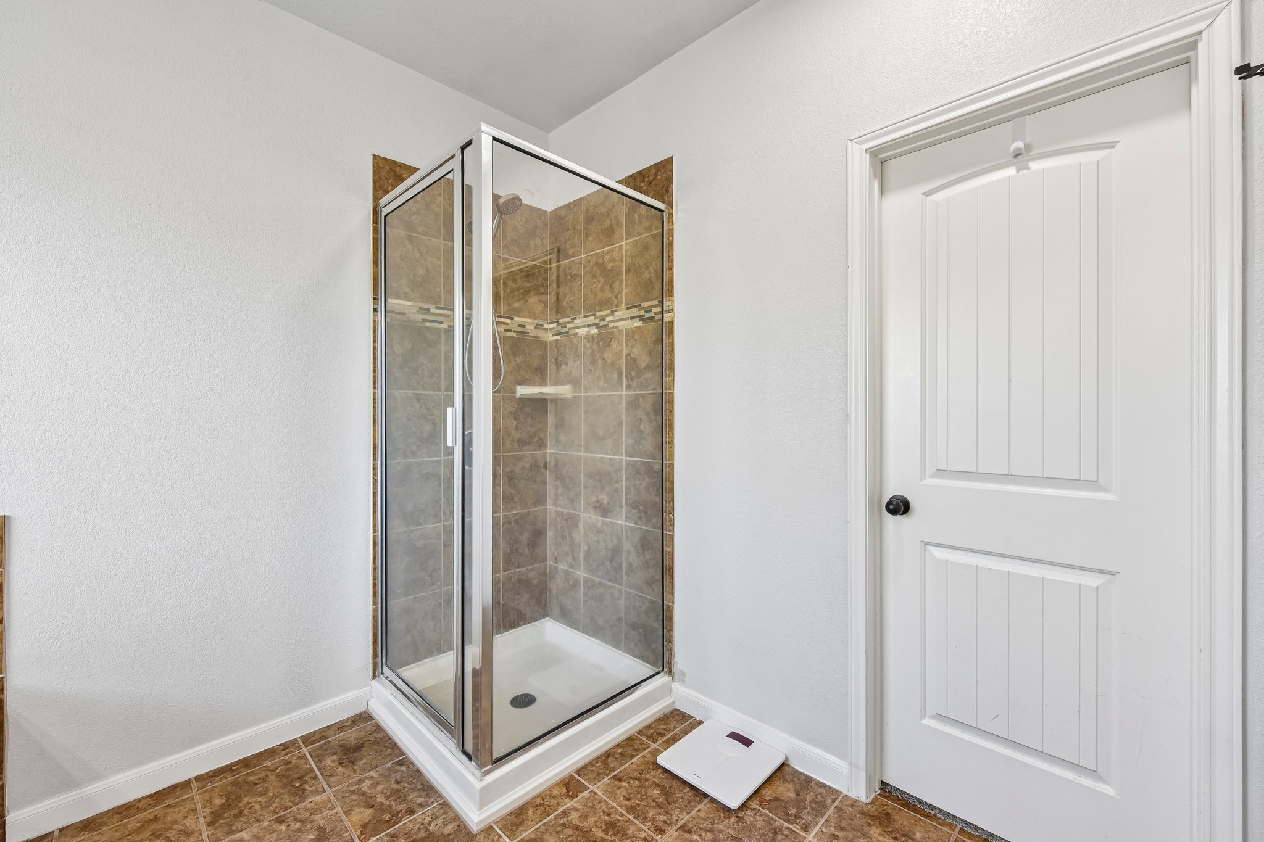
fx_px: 491
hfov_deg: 104.3
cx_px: 632
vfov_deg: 81.2
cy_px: 421
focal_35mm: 14
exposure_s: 1/15
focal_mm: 14
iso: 200
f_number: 8
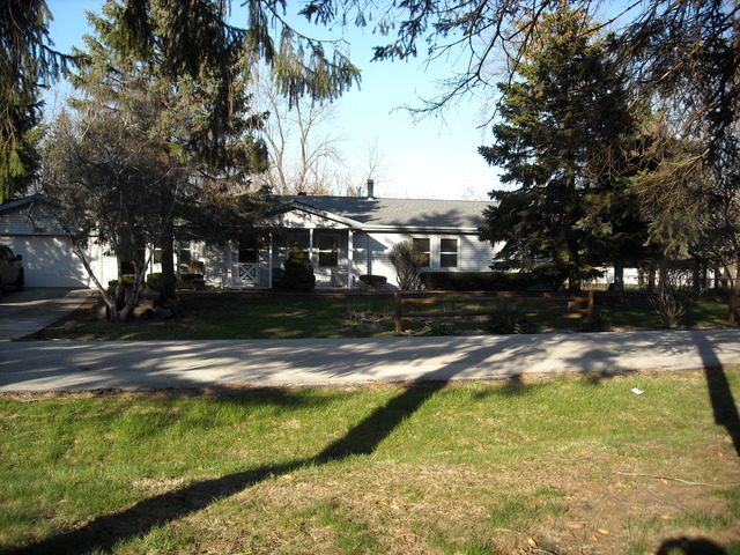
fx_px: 748
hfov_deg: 52.6
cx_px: 370
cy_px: 278
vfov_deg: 40.7
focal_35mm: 35
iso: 64
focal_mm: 5.7
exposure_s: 1/419
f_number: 2.8
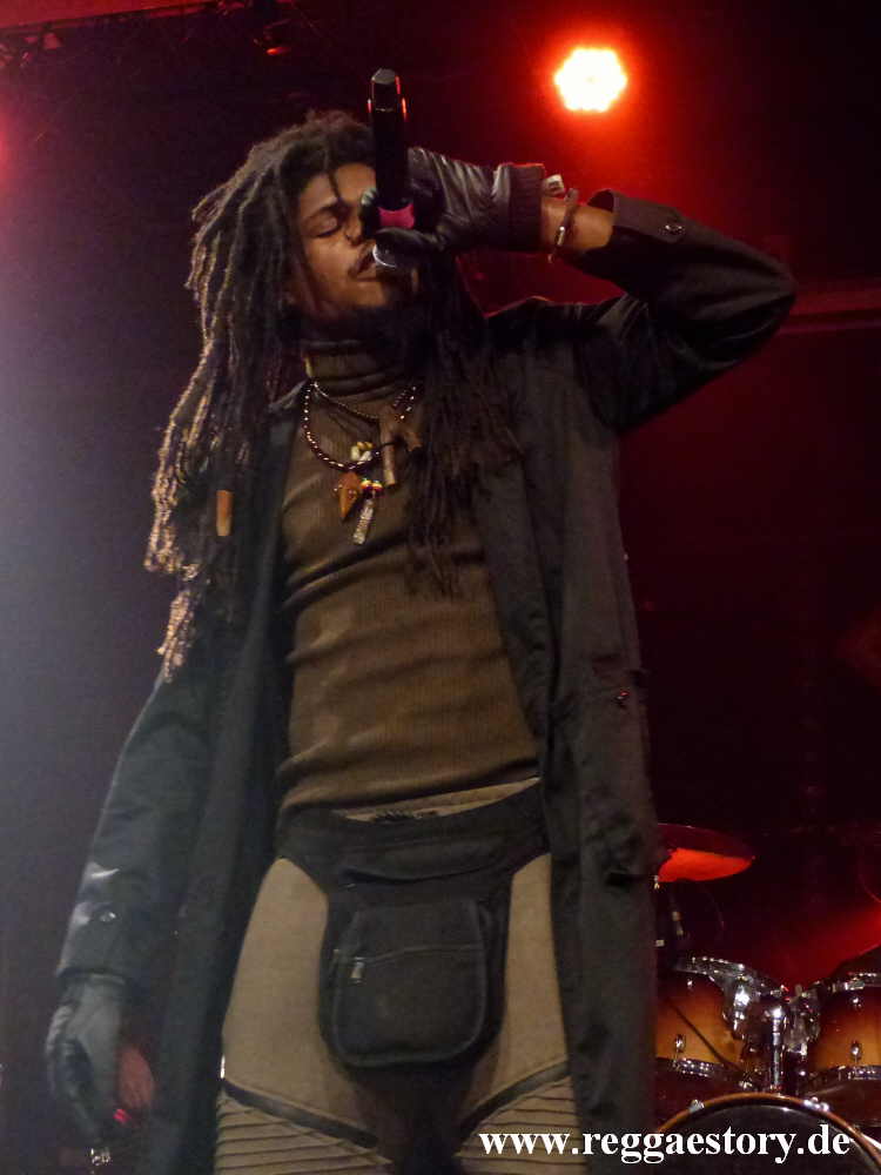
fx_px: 2070
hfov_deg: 24.0
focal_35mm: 61
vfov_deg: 31.7
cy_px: 588
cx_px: 440
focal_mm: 10.9
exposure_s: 1/125
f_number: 2.8
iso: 1600
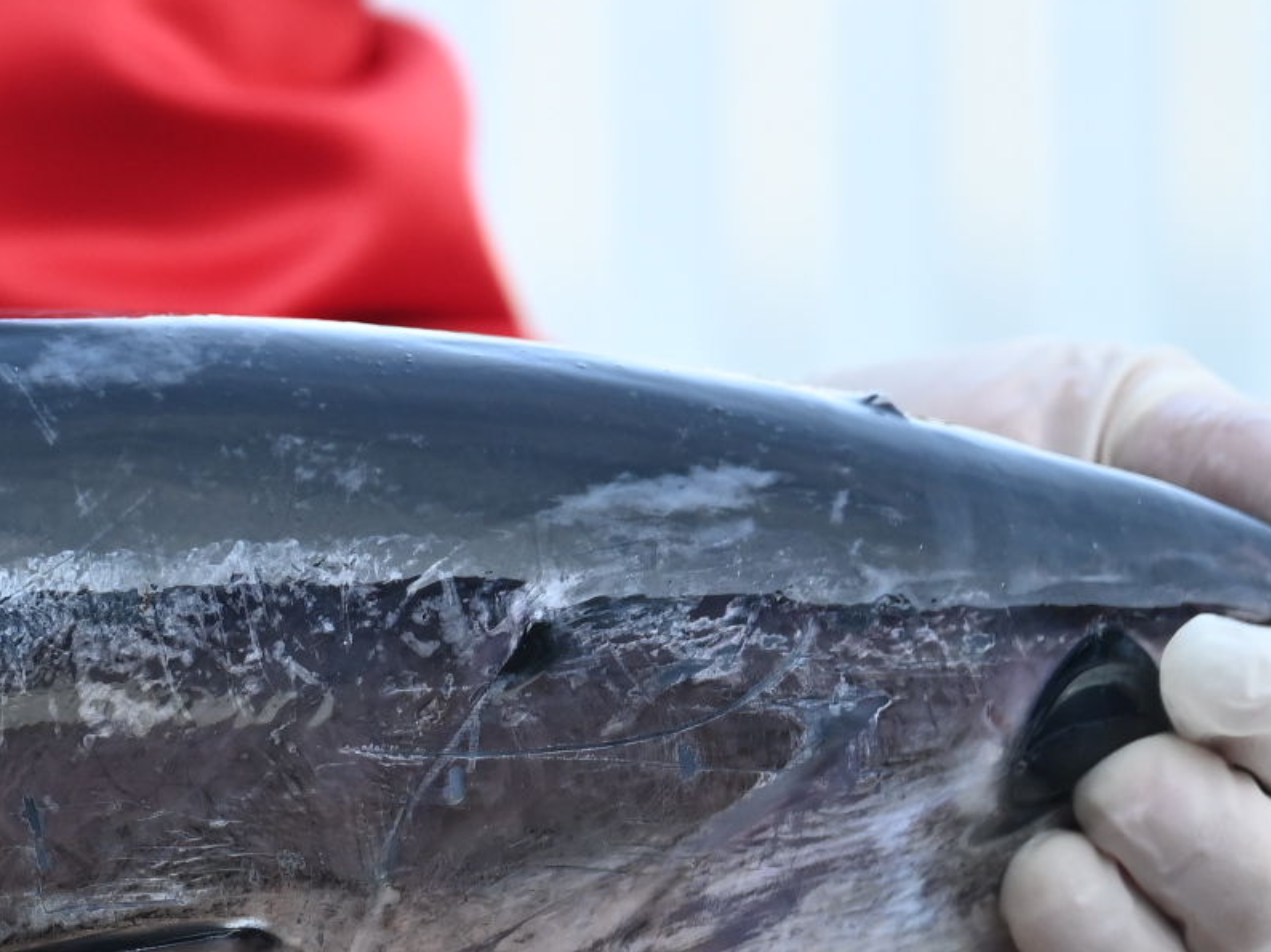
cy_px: 1106
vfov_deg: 4.2
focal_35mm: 350
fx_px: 12847
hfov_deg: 5.6
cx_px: -720
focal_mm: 70
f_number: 2.8
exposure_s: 1/500
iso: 160
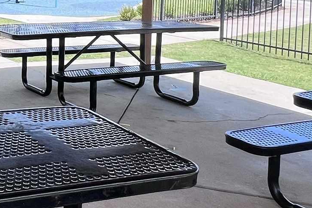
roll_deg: -0.8
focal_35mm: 57
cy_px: -10
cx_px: -27
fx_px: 494
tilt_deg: -3.7
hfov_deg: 31.3
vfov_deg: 22.7
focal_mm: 1.57
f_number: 1.8
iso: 32
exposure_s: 1/803
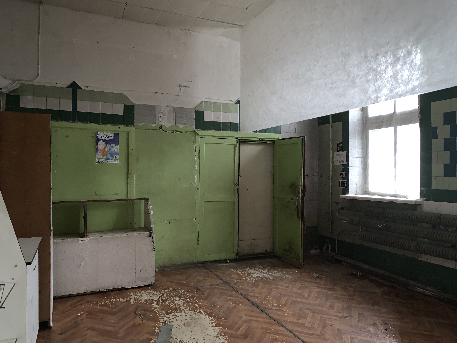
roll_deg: +0.2
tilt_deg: -1.6
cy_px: 172
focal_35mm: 26
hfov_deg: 67.3
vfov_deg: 53.1
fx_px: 343
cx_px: 228
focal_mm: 4.25
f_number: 1.8
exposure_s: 1/4
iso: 125
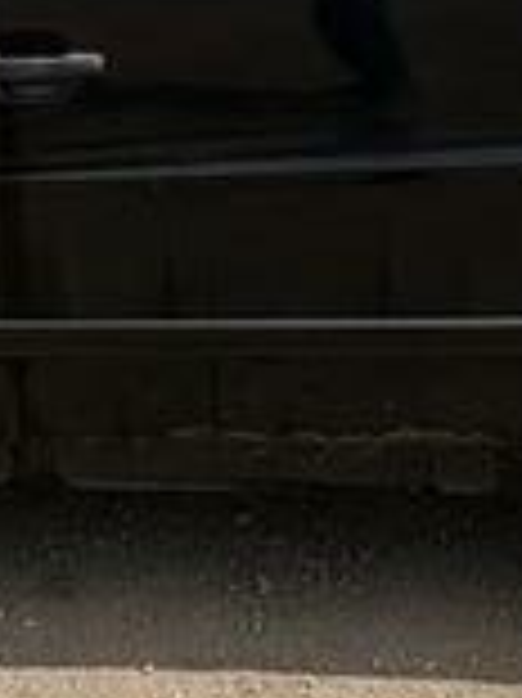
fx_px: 1631
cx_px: 230
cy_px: -248
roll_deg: -1.0
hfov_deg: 18.2
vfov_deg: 21.5
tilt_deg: +0.5
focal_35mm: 81
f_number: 2.2
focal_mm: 2.22
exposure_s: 1/1976
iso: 50
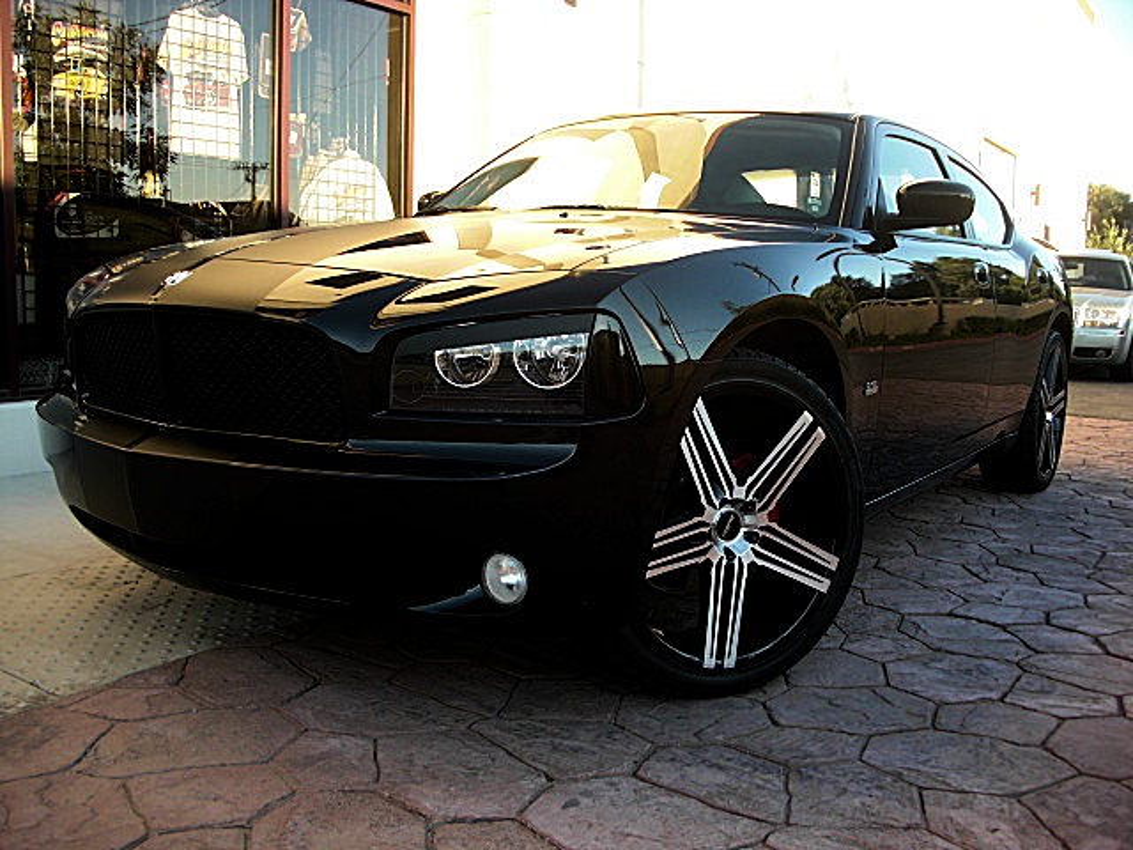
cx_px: 566
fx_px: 1178
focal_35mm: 36
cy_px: 425
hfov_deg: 51.4
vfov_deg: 39.7
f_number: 2.8
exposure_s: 1/100
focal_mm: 6.3
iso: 50
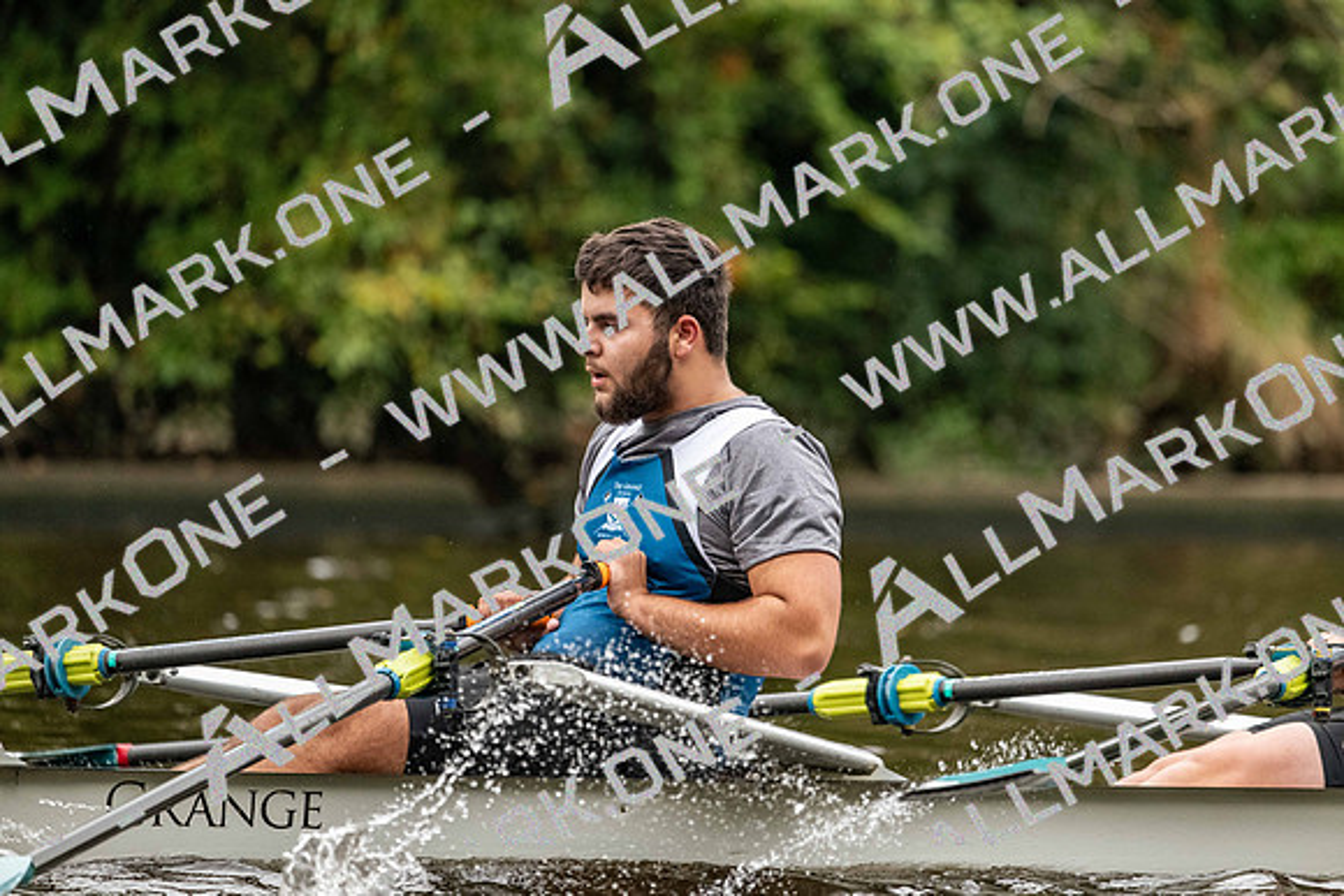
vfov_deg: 3.4
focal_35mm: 400
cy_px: 448
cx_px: 672
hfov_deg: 5.1
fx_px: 14944
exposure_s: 1/2500
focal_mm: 400
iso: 4500
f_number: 4.5
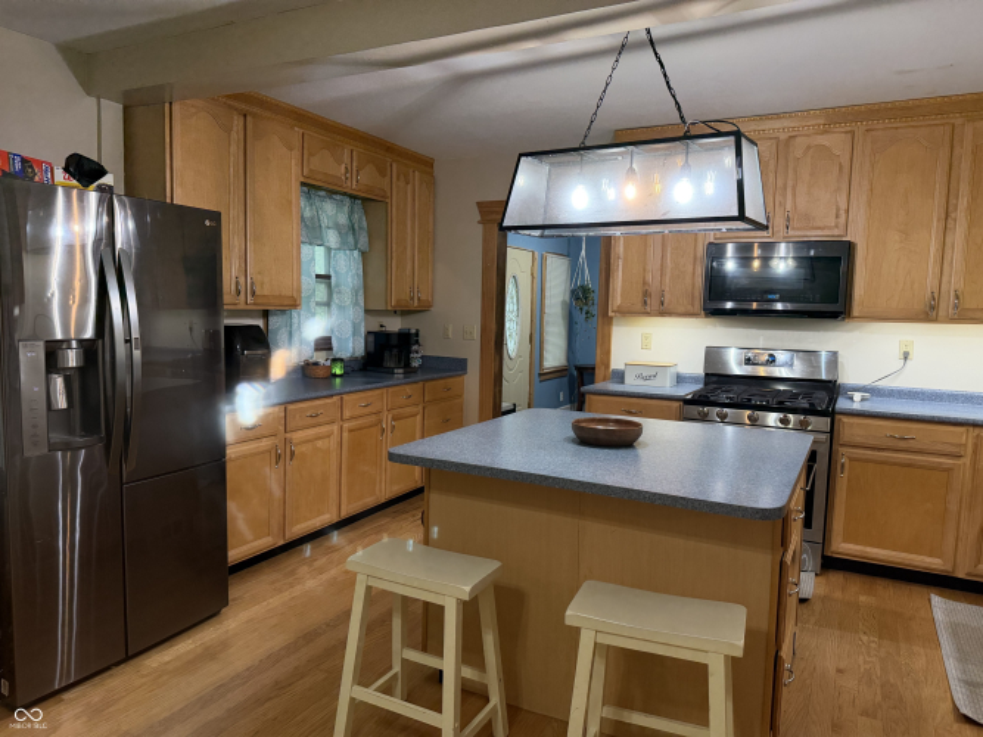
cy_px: 368
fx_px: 681
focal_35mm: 24
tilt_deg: -5.7
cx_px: 492
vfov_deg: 56.8
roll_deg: -1.4
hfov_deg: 71.6
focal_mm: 6.76
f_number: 1.78
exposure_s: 1/120
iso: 400
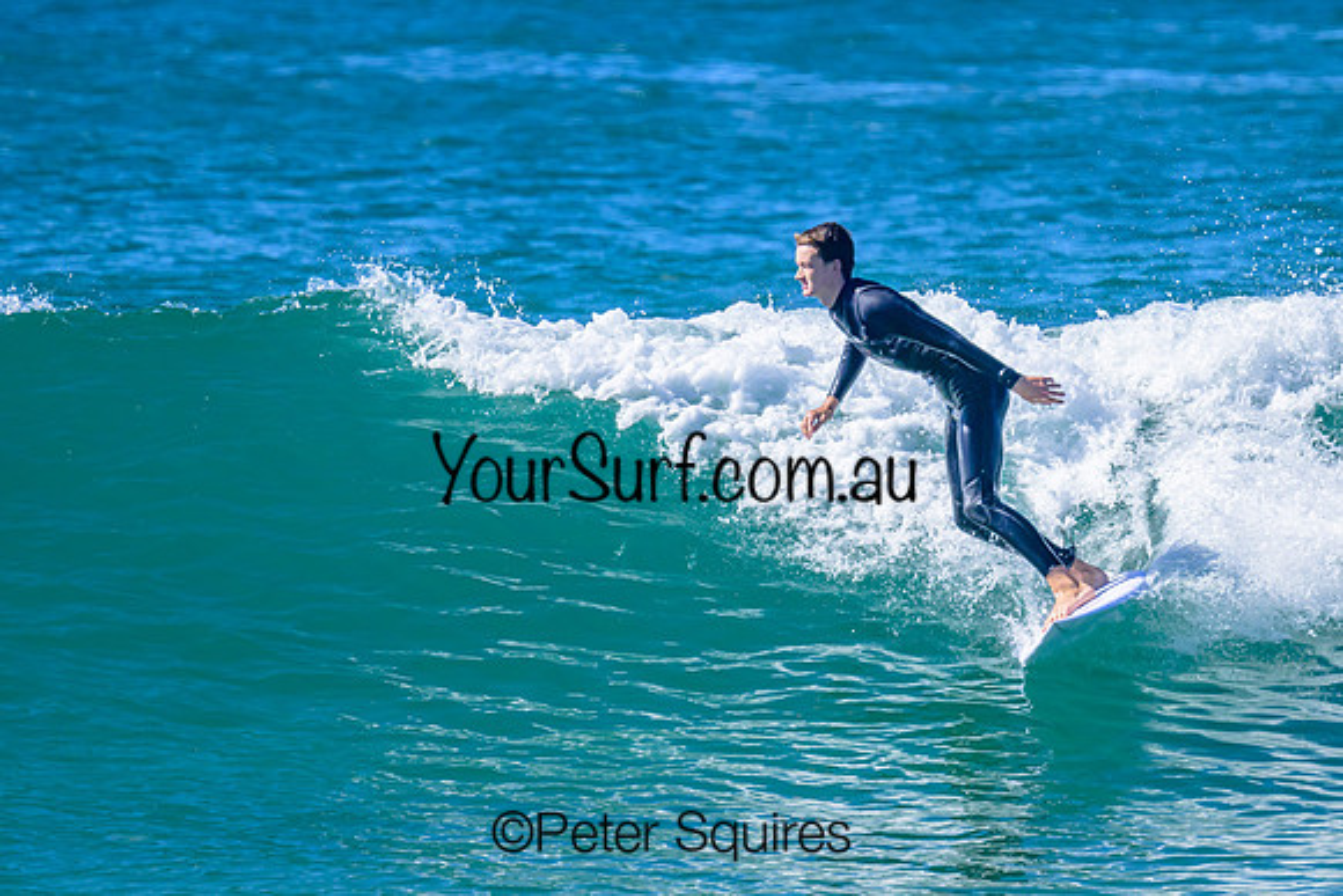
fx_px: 32865
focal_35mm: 881
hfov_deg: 2.3
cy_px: 298
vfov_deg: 1.6
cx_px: 852
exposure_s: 1/2000
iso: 1100
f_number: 11
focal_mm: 660
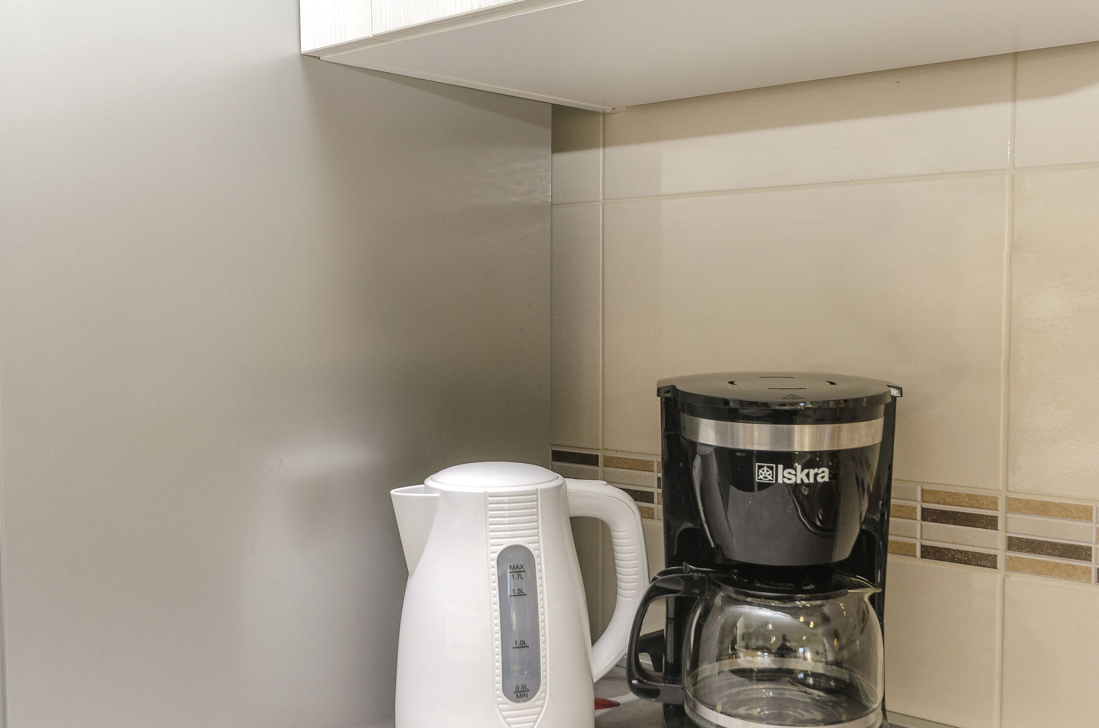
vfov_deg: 34.8
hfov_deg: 50.8
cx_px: 561
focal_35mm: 38
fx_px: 1158
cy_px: 421
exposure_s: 1/80
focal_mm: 20
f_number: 7.1
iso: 125
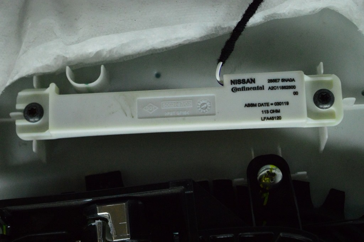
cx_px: 182
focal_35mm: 82
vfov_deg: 16.5
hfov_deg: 24.6
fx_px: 833
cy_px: 121
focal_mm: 55
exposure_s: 1/640
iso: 6400
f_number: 6.3
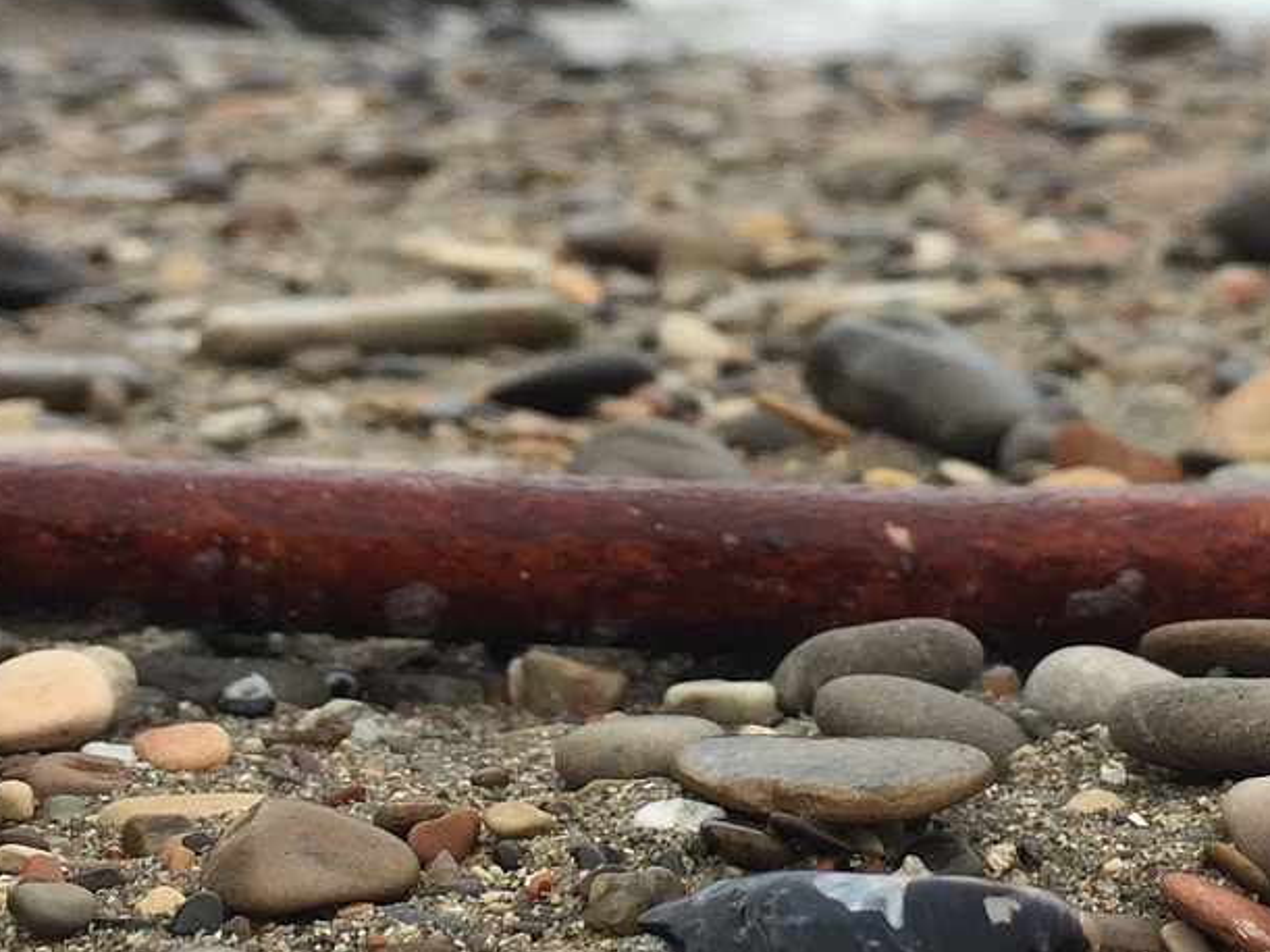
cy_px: 353
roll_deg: +1.1
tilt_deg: -11.0
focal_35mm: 76
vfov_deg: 19.3
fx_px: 2788
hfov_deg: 25.6
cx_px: 817
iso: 32
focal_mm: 4.15
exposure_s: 1/1319
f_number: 2.2
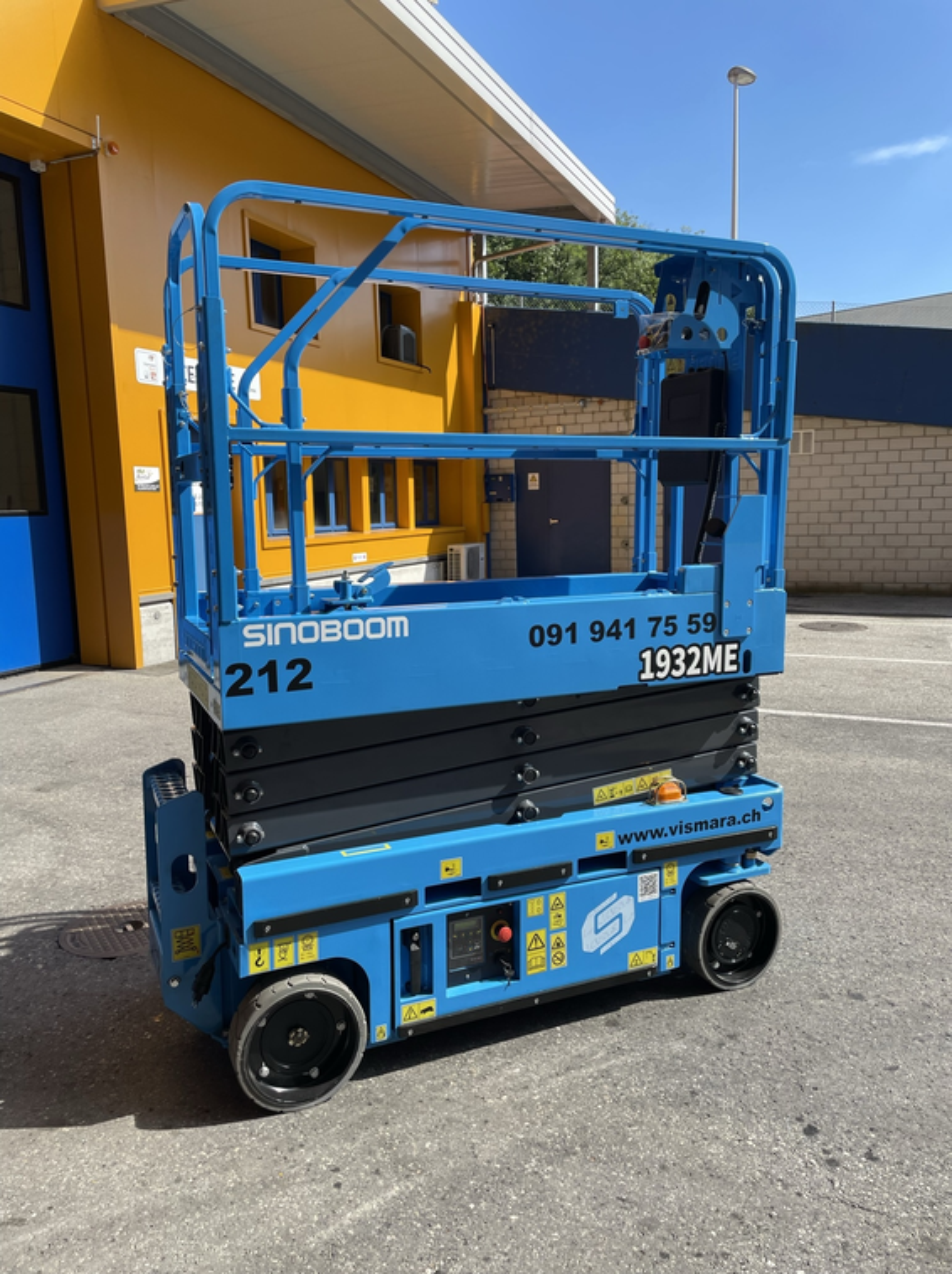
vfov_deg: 67.4
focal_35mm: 26
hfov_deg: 53.0
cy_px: 637
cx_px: 476
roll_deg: +1.9
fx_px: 955
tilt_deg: -6.5
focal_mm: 4.2
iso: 32
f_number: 1.6
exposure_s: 1/1350
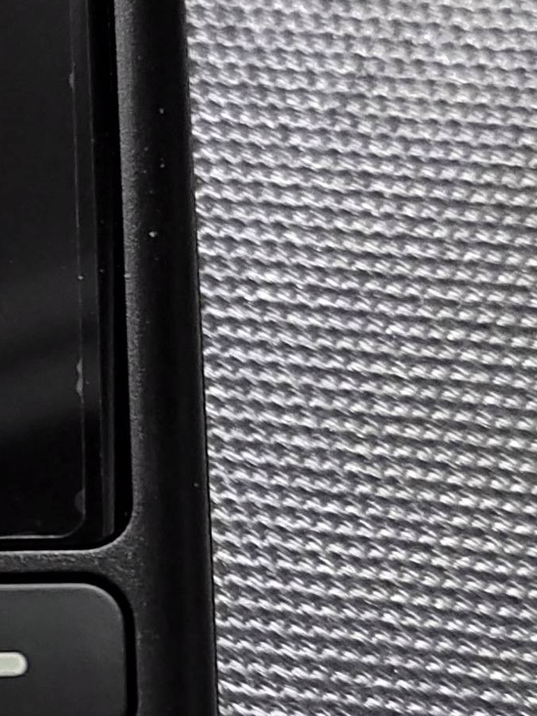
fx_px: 2048
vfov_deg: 19.7
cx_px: -251
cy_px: 554
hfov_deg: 14.1
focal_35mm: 99
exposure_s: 1/30
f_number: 1.9
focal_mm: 5.52
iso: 4520
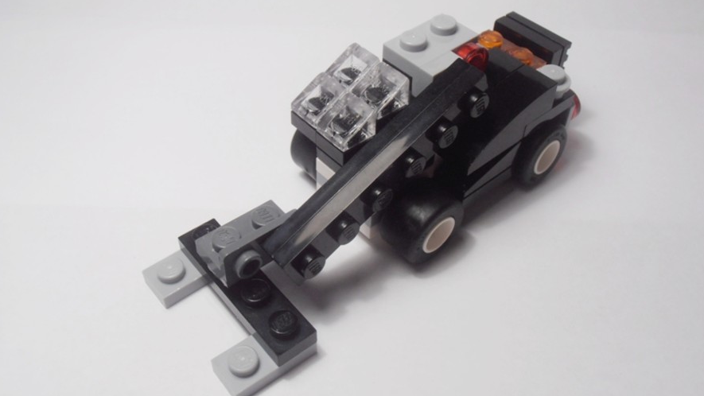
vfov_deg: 29.0
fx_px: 765
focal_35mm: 41
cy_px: 175
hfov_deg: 49.4
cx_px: 355
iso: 80
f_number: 3.9
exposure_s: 1/60
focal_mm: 6.61
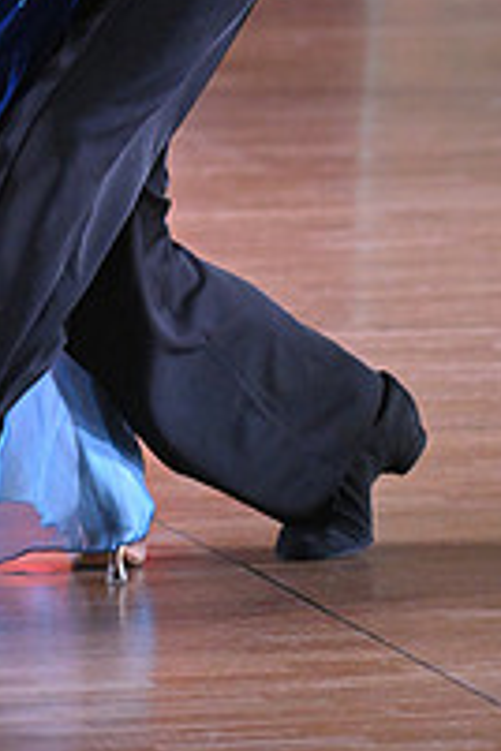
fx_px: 9643
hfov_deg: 3.0
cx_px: -88
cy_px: -194
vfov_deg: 4.4
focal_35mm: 462
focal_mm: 160
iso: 4000
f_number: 4
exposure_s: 1/320
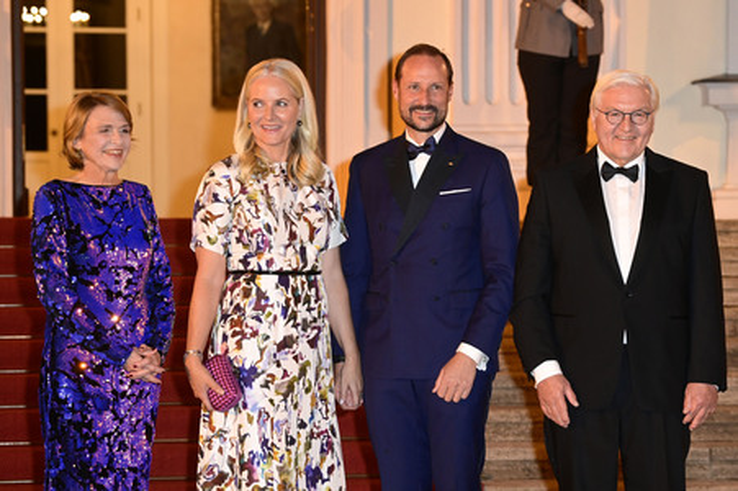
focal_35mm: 140
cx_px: 369
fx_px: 2868
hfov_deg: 14.7
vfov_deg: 9.8
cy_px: 246
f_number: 5.6
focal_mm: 140
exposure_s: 1/100
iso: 3200
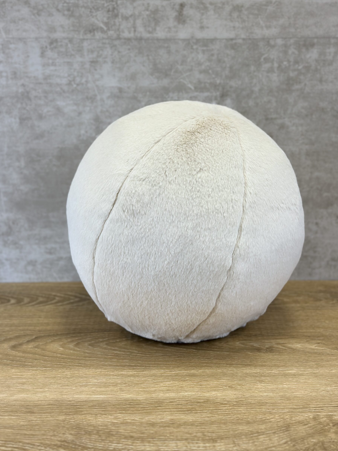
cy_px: 216
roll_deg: -0.3
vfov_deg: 37.5
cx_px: 175
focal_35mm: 51
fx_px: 664
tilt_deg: -15.2
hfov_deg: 28.6
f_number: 1.78
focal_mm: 6.86
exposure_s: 1/163
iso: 64
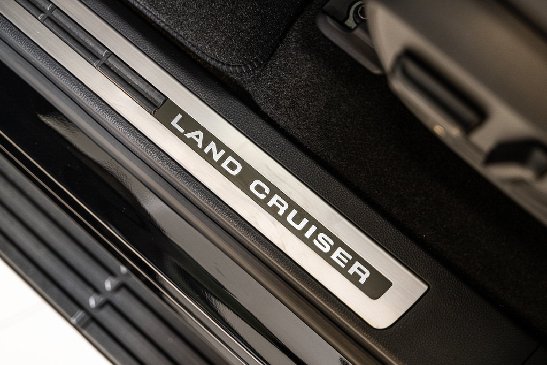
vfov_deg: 23.4
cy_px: 182
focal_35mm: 58
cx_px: 274
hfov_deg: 34.5
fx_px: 881
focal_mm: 58
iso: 1250
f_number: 2.8
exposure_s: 1/125
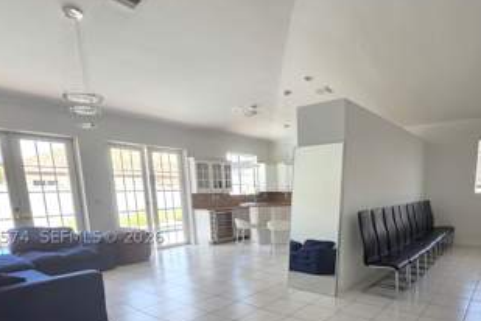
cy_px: 237
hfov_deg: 79.4
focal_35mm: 21
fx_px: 281
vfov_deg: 56.8
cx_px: 307
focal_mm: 2.2
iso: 80
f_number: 1.9
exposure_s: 1/120
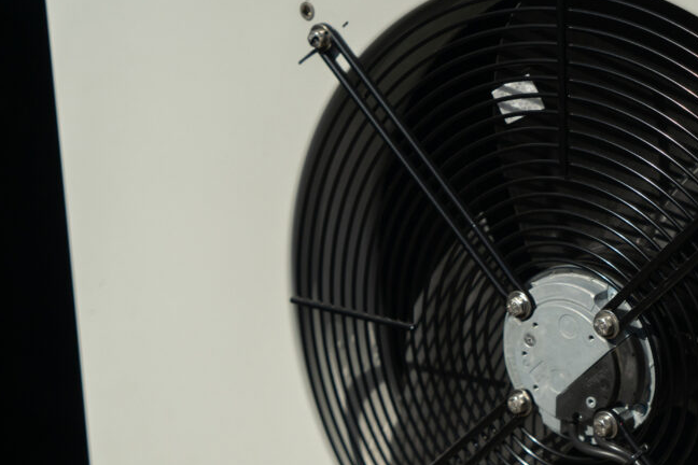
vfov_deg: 17.3
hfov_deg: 25.3
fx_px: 1532
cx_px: 547
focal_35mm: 79
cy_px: 284
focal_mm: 50
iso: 250
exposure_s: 1/2500
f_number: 5
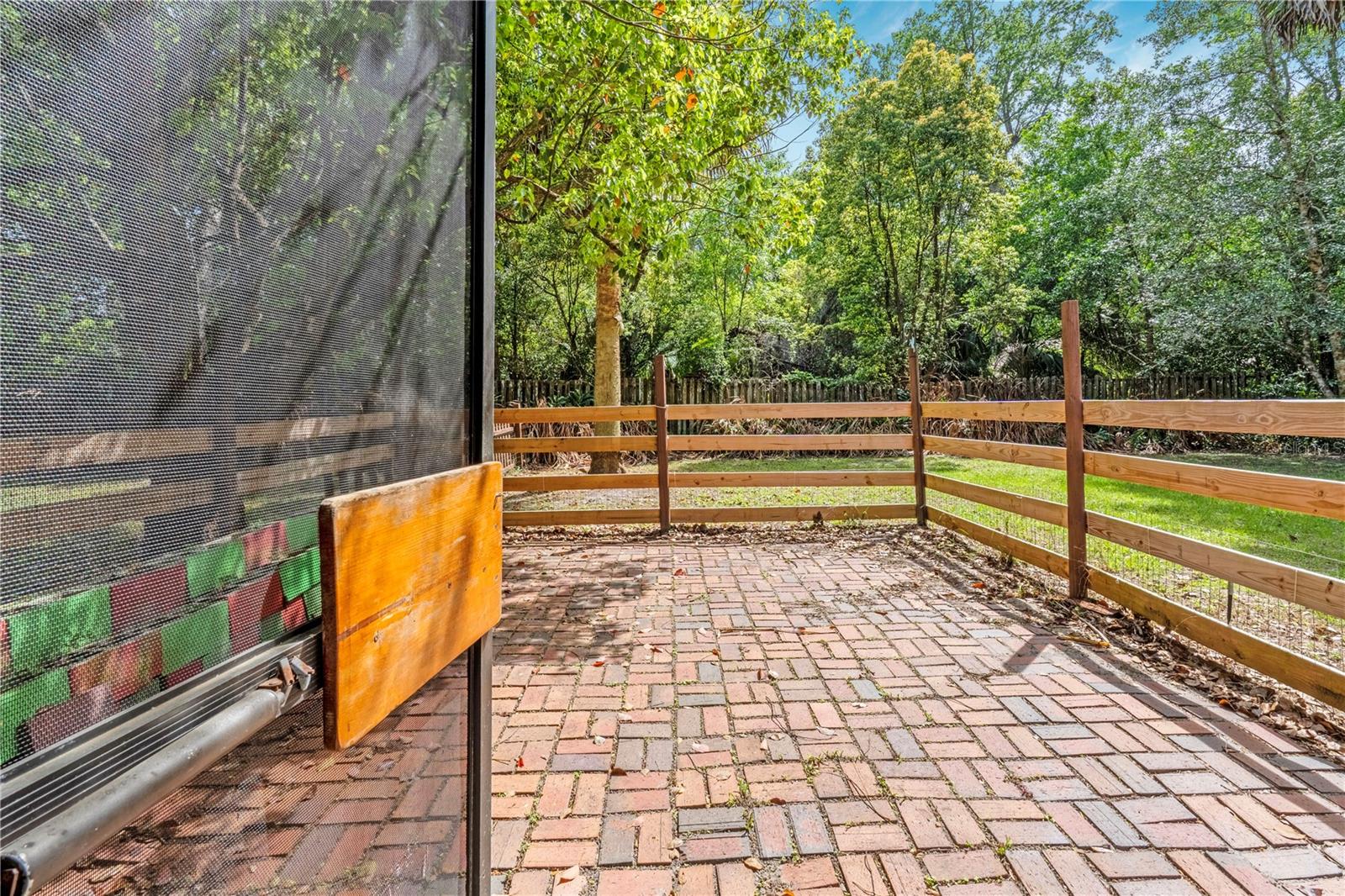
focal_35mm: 16
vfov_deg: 72.0
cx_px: 672
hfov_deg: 95.0
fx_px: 616
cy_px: 448
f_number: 9
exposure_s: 1/2500
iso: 250
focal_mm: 11
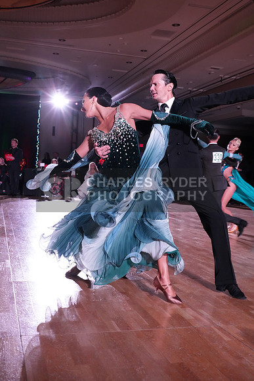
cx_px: 127
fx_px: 412
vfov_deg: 49.5
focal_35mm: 39
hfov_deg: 34.2
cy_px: 190
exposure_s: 1/320
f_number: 5.6
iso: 6400
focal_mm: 39
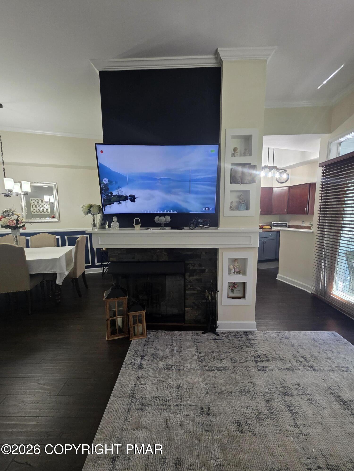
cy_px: 236
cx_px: 177
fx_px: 177
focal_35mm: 13
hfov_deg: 89.9
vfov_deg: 106.2
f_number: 1.9
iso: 250
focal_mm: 2.2
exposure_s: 1/60
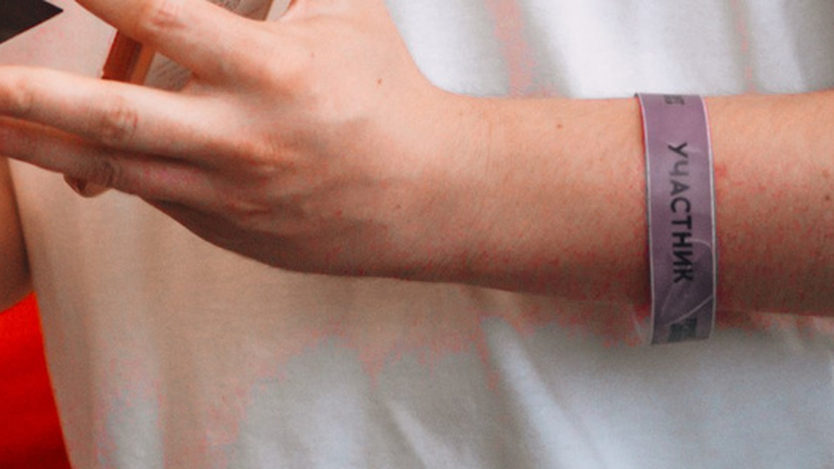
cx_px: -863
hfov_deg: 9.4
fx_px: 4710
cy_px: -494
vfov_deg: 5.6
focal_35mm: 213
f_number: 2.2
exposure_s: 1/2500
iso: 800
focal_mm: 40
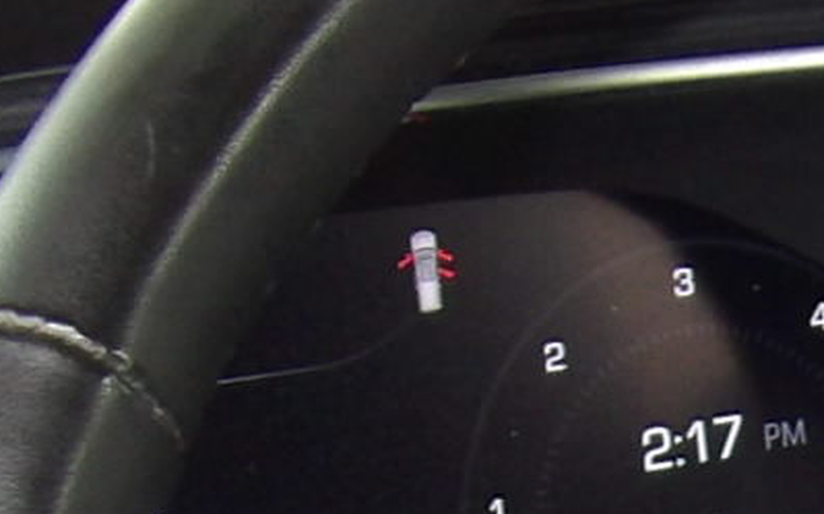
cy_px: 1177
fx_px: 7116
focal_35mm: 317
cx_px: 1126
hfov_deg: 6.6
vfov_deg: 4.1
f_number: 3.8
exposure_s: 1/31
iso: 200
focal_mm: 8.2
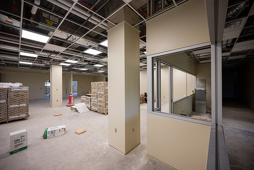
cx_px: 127
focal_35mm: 14
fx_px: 99
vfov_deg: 81.2
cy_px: 85
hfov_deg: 104.2
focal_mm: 14
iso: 500
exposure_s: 1/100
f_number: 4
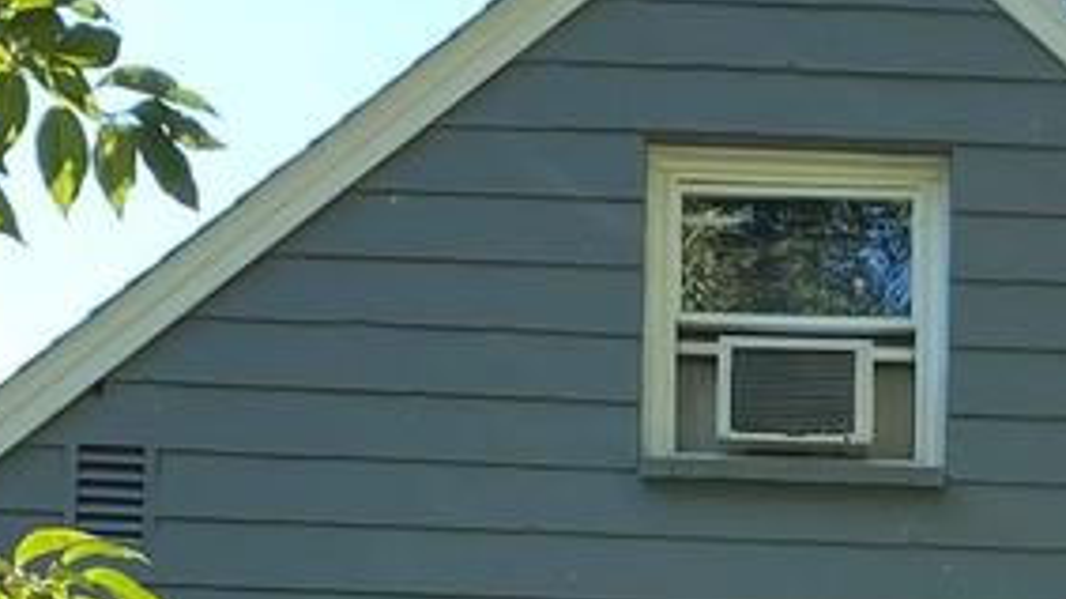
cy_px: 1575
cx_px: 968
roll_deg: -1.3
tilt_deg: +2.1
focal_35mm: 144
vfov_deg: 7.7
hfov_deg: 14.8
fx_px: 4069
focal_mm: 4.25
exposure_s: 1/263
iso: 32
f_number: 1.8
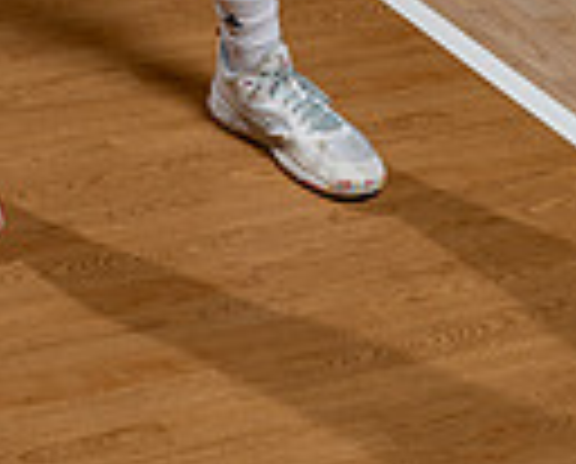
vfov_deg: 10.3
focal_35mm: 135
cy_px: -536
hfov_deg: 14.1
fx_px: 2307
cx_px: 22
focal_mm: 41
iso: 100
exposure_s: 1/250
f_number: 8
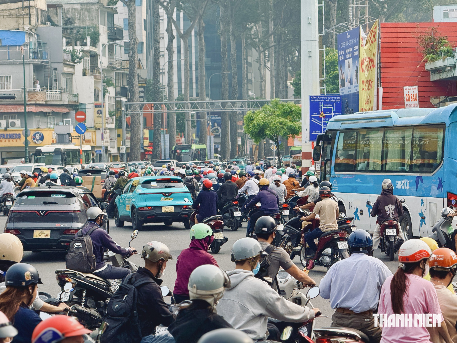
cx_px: 228
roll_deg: +1.1
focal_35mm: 120
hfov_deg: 16.4
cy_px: 172
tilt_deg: -0.7
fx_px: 1584
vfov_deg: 12.3
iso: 50
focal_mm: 15.66
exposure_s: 1/802
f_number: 2.8
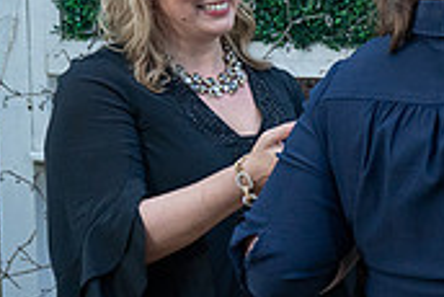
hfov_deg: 13.3
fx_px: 1740
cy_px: 88
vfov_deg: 9.7
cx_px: 770
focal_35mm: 141
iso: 2000
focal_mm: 34
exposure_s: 1/100
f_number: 4
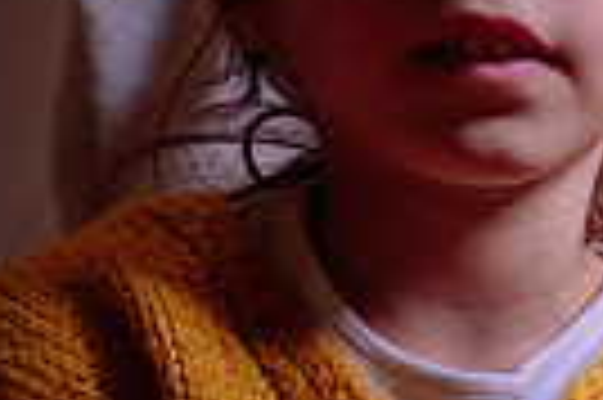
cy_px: 655
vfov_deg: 11.4
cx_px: 1307
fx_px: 1890
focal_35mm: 113
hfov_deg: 14.2
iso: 500
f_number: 4
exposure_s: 1/100
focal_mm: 24
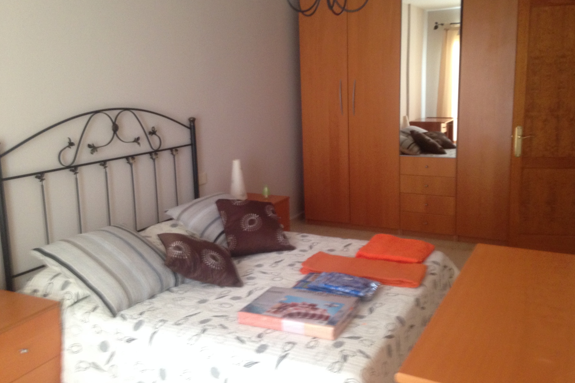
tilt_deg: -9.8
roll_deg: +1.3
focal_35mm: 35
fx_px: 559
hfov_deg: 54.4
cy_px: 172
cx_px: 290
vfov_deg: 37.8
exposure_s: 1/20
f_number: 2.4
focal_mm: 4.12
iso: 200
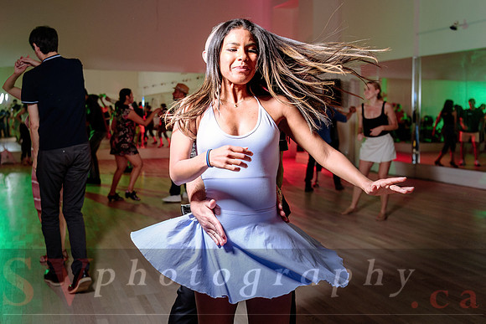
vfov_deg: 34.7
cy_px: 130
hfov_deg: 50.1
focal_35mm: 38
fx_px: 517
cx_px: 203
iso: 1000
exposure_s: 1/160
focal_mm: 32
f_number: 2.8
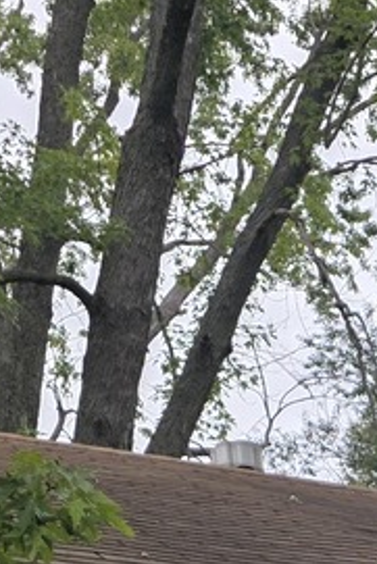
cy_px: 1072
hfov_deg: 10.0
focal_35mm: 127
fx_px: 1992
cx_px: 773
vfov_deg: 14.0
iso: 80
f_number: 1.7
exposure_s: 1/1225
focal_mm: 6.3
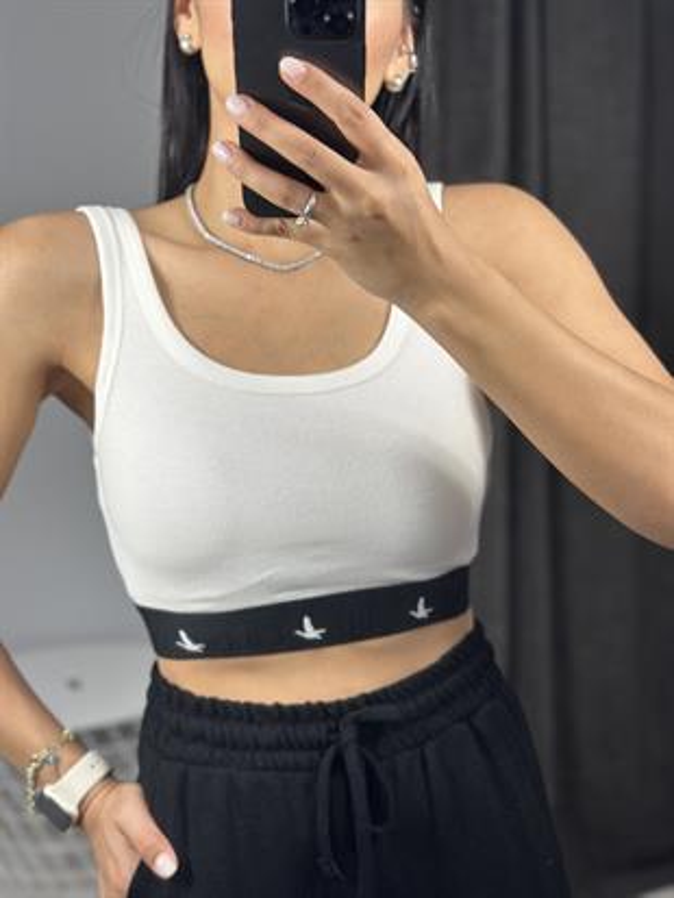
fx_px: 1245
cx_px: 337
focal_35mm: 48
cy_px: 449
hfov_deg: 30.3
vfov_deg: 39.6
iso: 64
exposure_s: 1/115
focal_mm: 6.86
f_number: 1.78
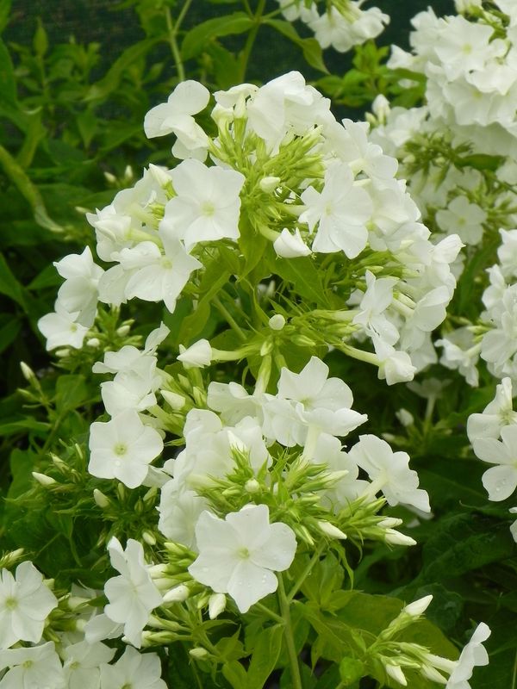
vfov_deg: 16.8
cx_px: 258
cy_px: 344
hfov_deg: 12.7
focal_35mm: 117
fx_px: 2330
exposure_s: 1/200
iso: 160
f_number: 7.1
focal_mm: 20.8
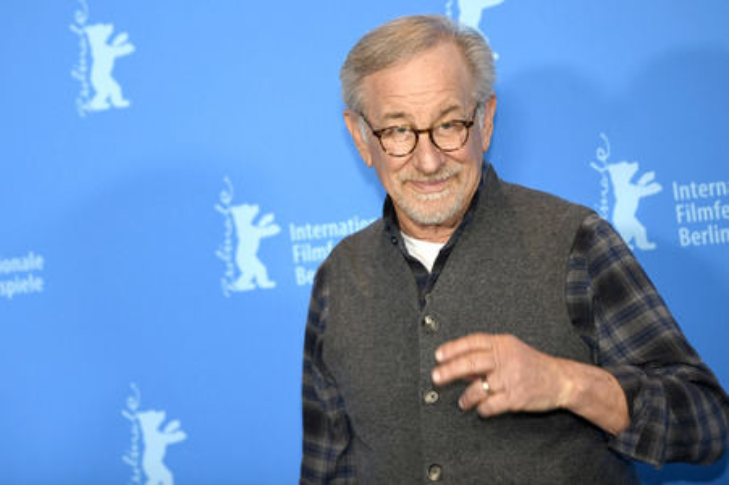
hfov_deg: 13.3
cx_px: 364
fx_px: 3136
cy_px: 242
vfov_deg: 8.8
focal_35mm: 155
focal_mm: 155
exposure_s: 1/400
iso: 640
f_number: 3.2
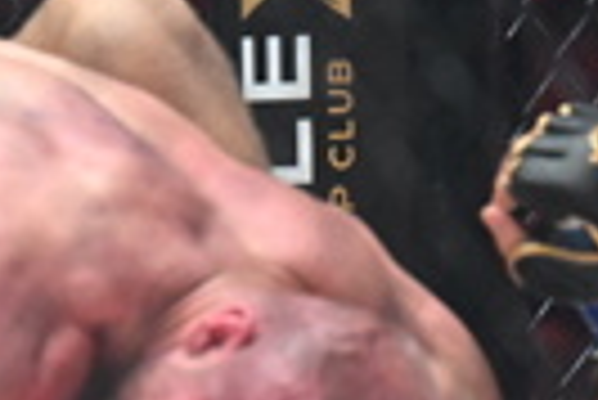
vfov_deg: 1.3
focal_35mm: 1036
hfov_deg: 2.0
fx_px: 17228
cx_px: -238
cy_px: 396
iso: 6400
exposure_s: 1/640
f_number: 2.8
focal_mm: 200
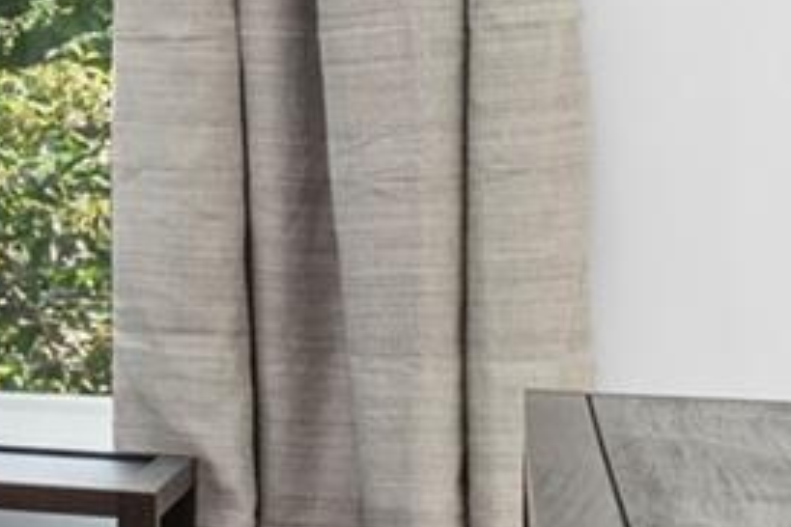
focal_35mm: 105
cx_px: -2037
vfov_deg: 13.0
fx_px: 2307
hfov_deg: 9.4
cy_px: 106
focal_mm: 14
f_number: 6.3
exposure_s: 1/200
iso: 320
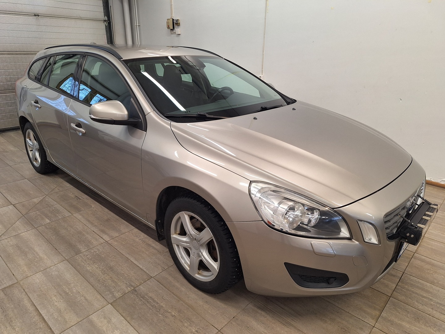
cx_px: 222
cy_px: 167
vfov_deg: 58.9
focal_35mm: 23
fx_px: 296
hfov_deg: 73.9
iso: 80
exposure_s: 1/50
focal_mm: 5.54
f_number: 1.8
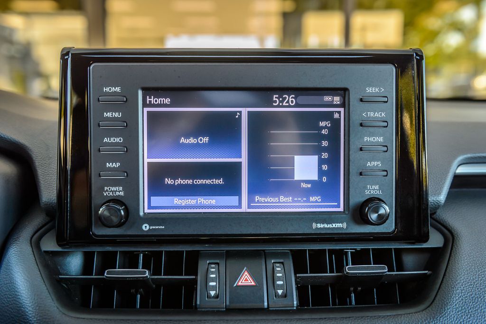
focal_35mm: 36
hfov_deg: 52.8
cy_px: 162
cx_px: 243
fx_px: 490
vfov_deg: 36.6
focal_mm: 36
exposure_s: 1/125
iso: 400
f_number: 4
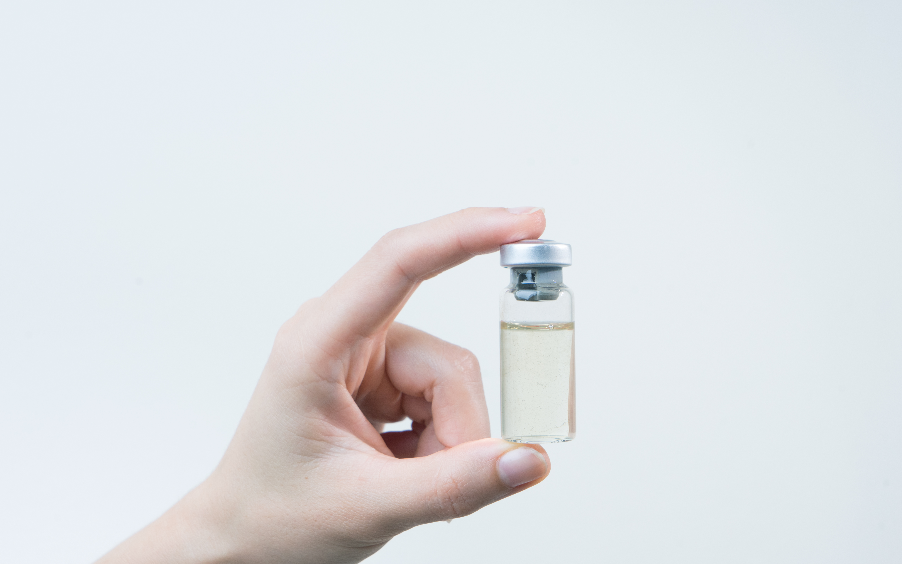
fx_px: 1770
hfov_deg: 28.6
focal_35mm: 72
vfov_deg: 18.1
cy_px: 294
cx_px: 449
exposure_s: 1/125
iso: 400
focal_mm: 70
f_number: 11
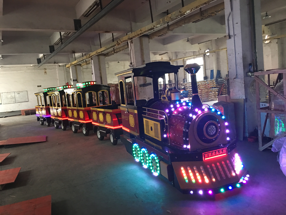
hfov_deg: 61.7
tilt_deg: -5.3
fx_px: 240
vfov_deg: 48.2
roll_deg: +5.3
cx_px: 143
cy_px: 108
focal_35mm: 29
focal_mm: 4.15
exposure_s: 1/10
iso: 80
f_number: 2.2
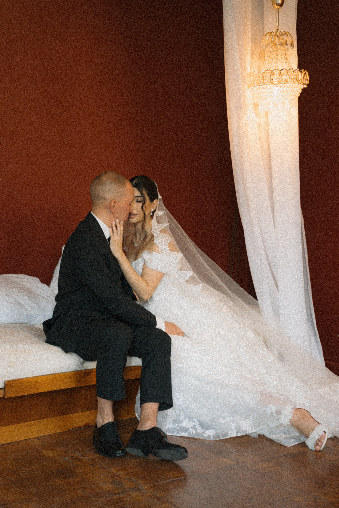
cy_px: 254
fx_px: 833
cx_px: 170
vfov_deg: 33.9
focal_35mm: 59
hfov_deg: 23.0
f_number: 2.8
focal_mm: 59
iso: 1000
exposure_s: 1/200
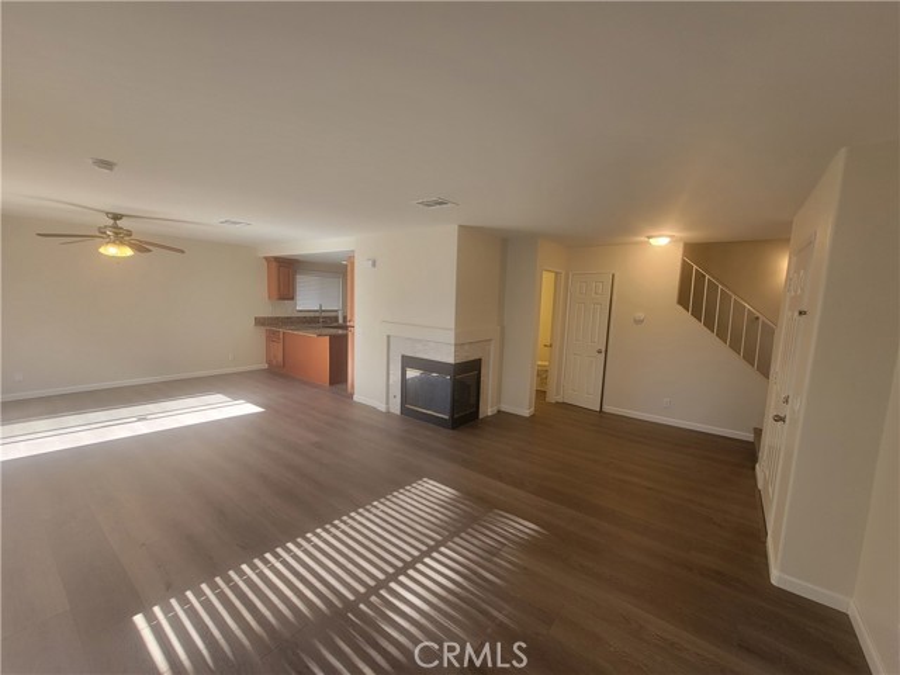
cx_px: 450
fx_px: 338
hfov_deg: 106.2
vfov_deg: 89.9
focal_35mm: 13
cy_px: 338
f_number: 2.2
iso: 80
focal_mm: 2.2
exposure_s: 1/60
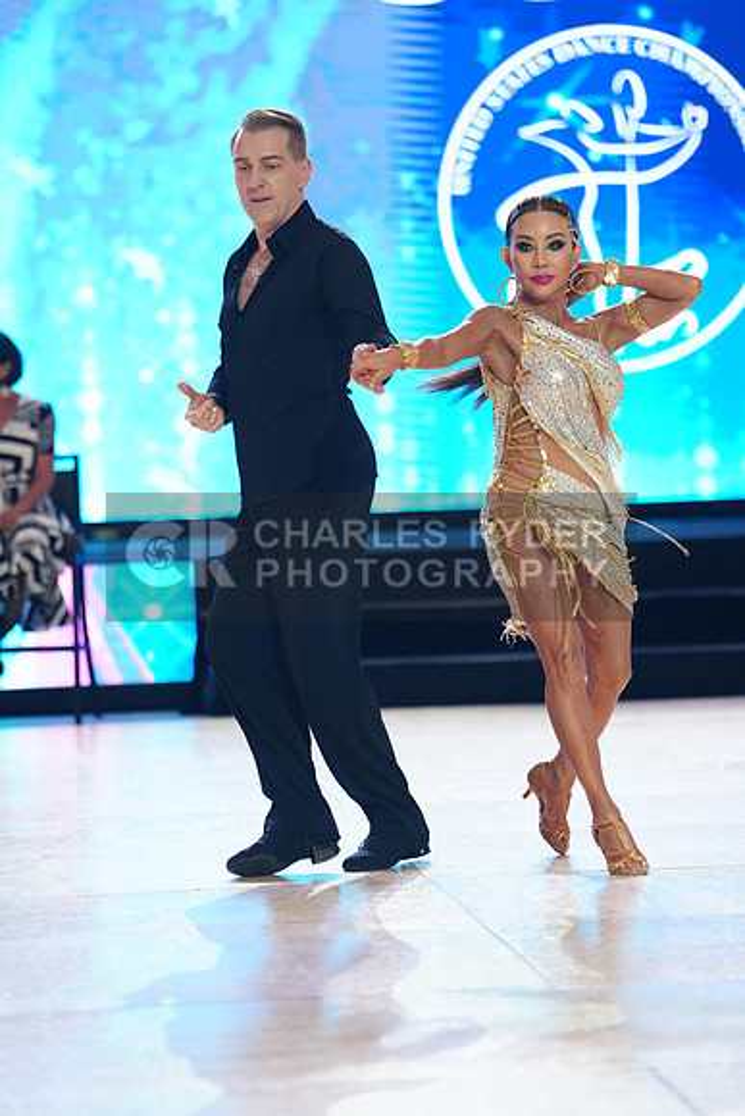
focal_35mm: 152
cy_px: 558
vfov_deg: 13.5
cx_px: 372
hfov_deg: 9.0
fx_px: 4715
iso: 2000
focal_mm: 152
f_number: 2.8
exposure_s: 1/400
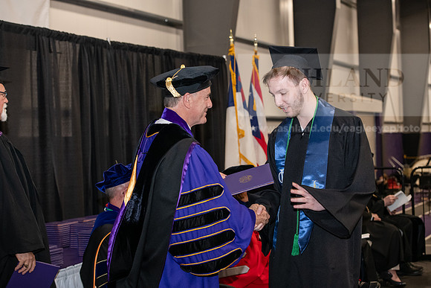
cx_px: 216
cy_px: 144
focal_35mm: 70
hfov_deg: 28.8
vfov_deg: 19.5
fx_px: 838
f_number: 5
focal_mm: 70
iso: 2500
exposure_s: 1/200
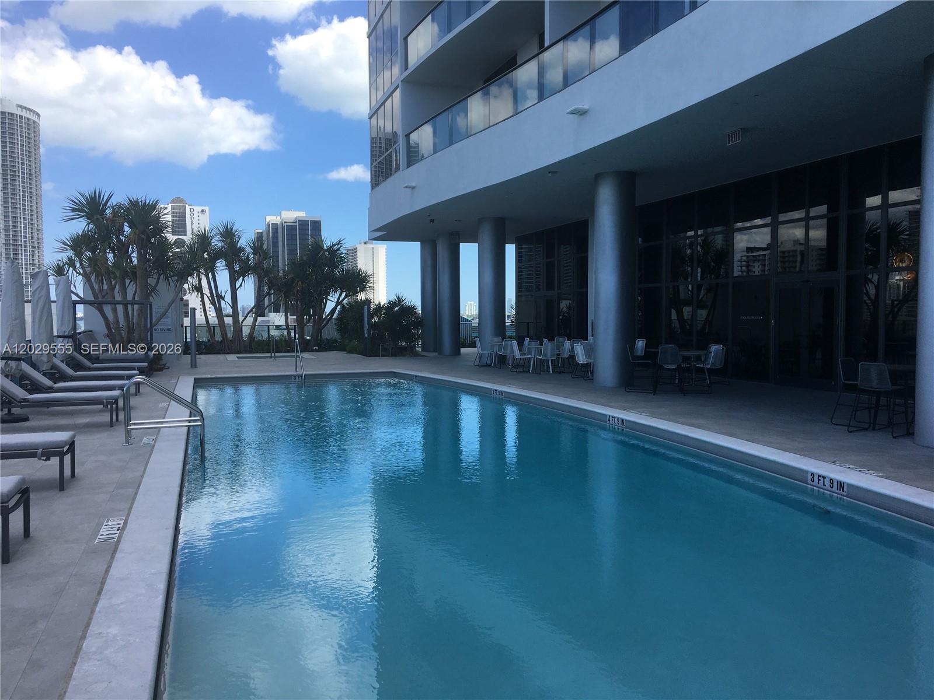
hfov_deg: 61.7
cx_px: 467
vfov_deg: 48.2
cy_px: 350
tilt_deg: -4.2
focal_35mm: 29
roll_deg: +0.2
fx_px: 782
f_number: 2.2
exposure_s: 1/1054
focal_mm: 4.15
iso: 25
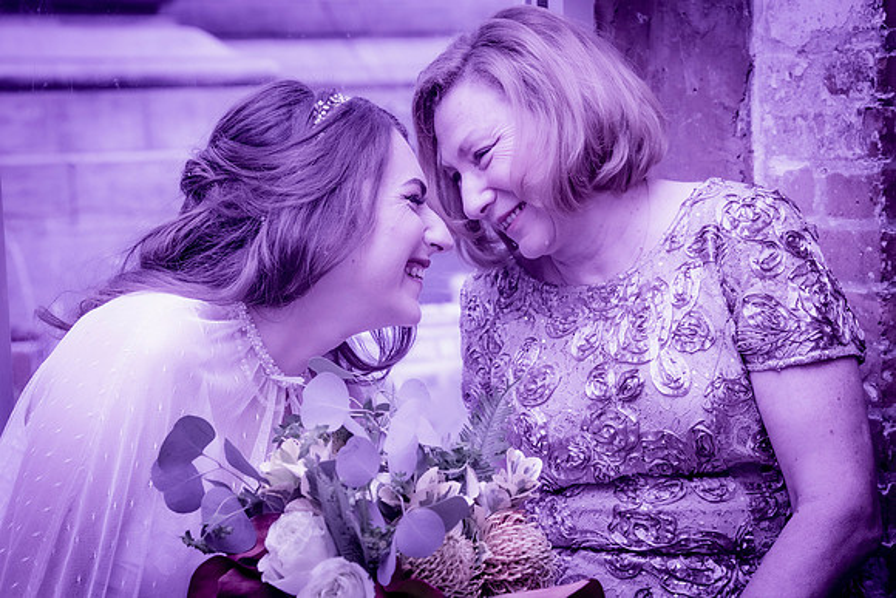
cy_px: 286
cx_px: 417
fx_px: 1875
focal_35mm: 75
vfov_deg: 18.1
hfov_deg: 26.9
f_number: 5
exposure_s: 1/125
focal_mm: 62
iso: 800
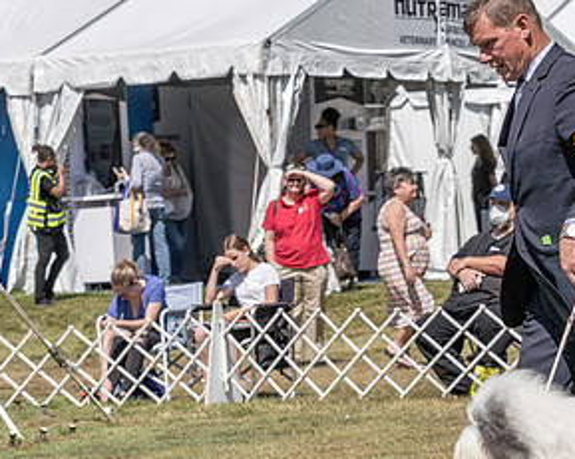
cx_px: 525
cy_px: 332
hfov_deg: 9.6
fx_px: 3419
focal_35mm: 201
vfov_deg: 7.7
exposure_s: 1/1000
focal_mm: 92
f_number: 6.3
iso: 100
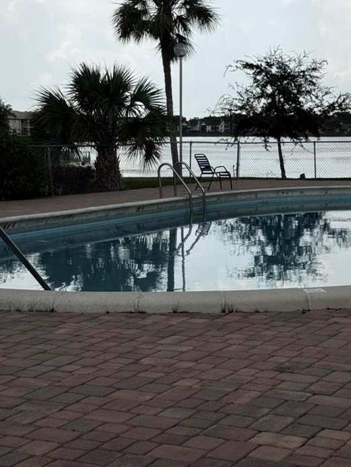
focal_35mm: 74
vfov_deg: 26.3
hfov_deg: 19.8
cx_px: 259
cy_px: 224
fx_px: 1000
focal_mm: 6.76
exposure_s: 1/2494
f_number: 1.78
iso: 64
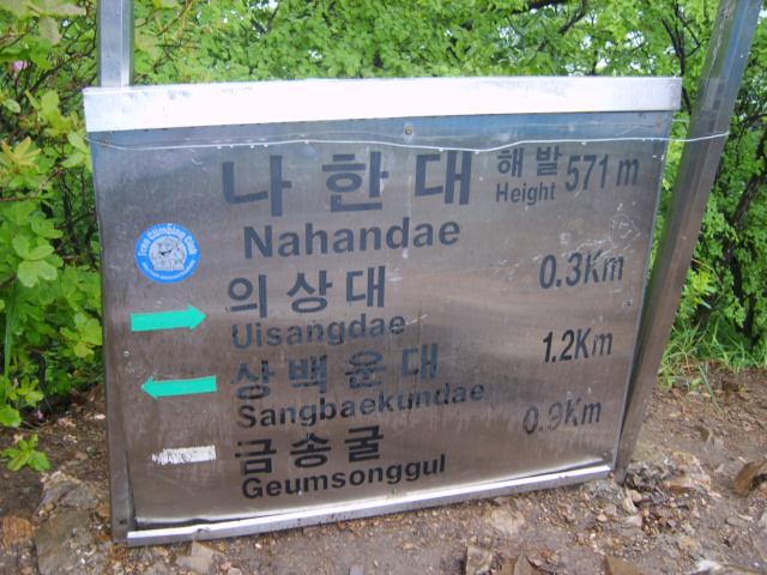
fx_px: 776
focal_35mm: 35
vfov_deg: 40.7
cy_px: 288
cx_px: 384
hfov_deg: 52.6
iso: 50
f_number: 2.8
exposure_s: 1/60
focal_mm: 7.4
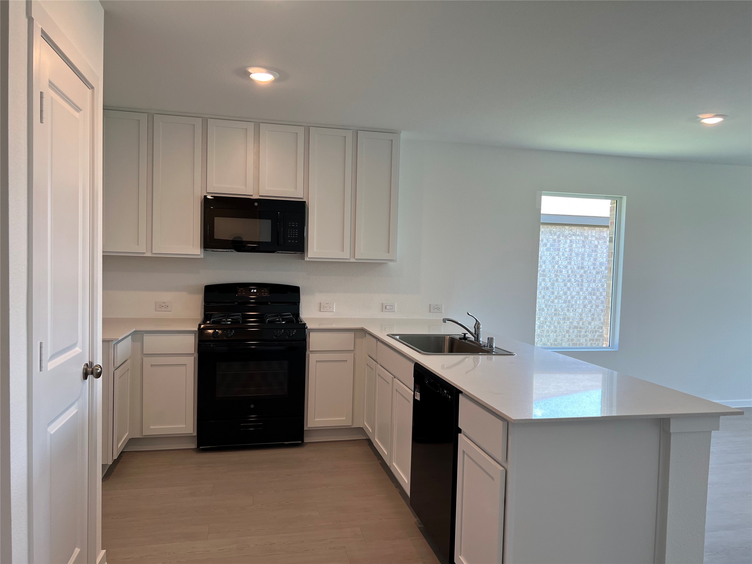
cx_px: 376
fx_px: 565
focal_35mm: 26
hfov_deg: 67.3
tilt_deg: -2.9
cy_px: 282
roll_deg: -1.6
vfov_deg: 53.1
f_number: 1.5
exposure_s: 1/120
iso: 64
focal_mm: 5.7
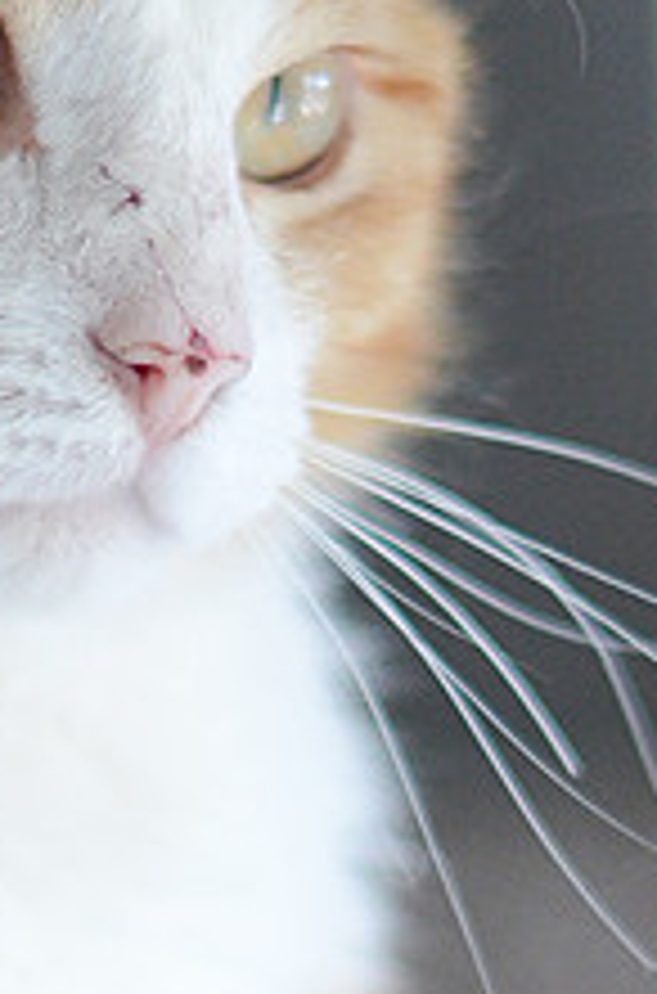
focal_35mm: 289
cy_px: 1210
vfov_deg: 7.1
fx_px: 7961
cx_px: 83
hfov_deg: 4.7
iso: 800
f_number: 1.6
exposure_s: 1/500
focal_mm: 50
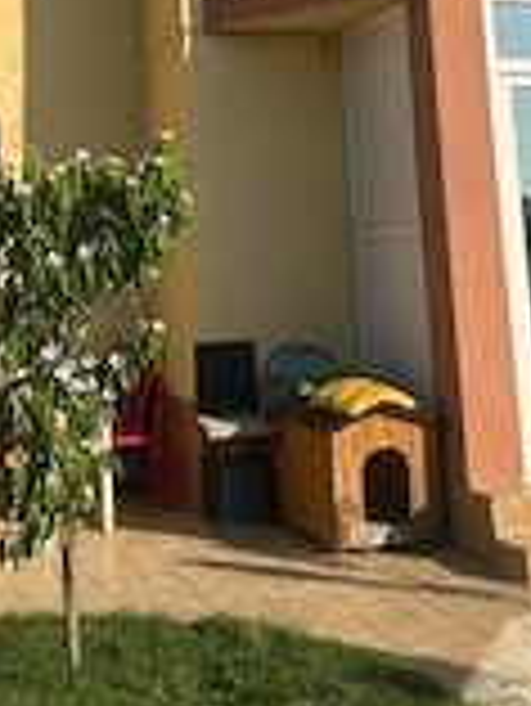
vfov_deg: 29.6
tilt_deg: +12.3
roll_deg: +1.0
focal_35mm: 61
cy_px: 0
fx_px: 1246
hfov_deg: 23.9
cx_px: 153
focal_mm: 6.86
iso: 80
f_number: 1.78
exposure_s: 1/5263
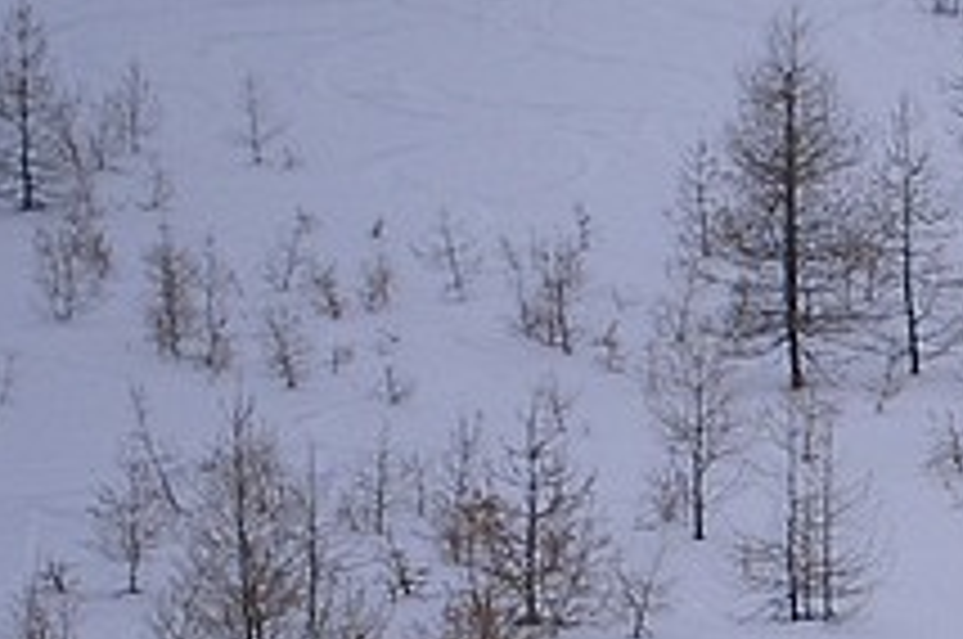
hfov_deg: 9.2
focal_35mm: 218
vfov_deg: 6.3
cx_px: 1526
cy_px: 734
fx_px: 5823
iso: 64
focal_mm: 9.3
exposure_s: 1/400
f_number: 5.6
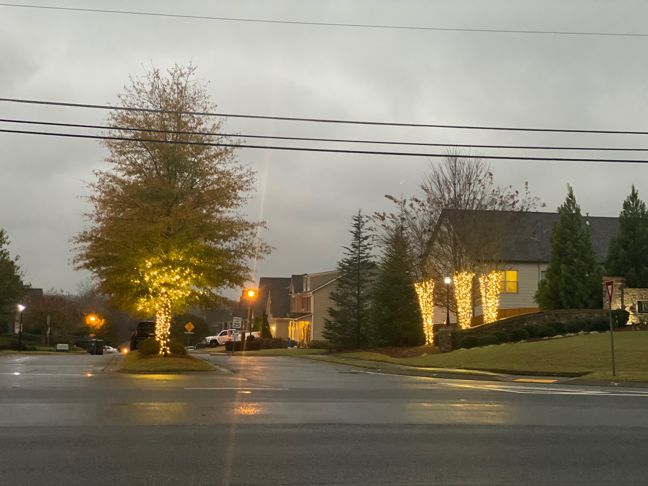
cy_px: 243
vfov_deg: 28.0
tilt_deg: +4.3
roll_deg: -1.9
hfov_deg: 36.8
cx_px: 324
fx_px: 973
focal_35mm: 52
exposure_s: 1/24
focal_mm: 6
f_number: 2
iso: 400
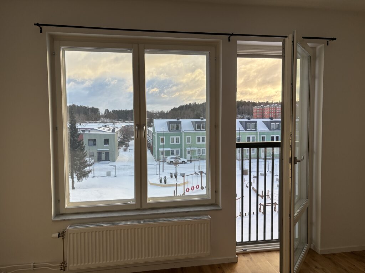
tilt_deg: -3.3
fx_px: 274
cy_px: 136
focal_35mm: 26
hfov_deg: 67.3
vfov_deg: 53.1
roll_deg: +0.8
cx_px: 182
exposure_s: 1/747
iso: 50
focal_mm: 5.96
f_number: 1.6
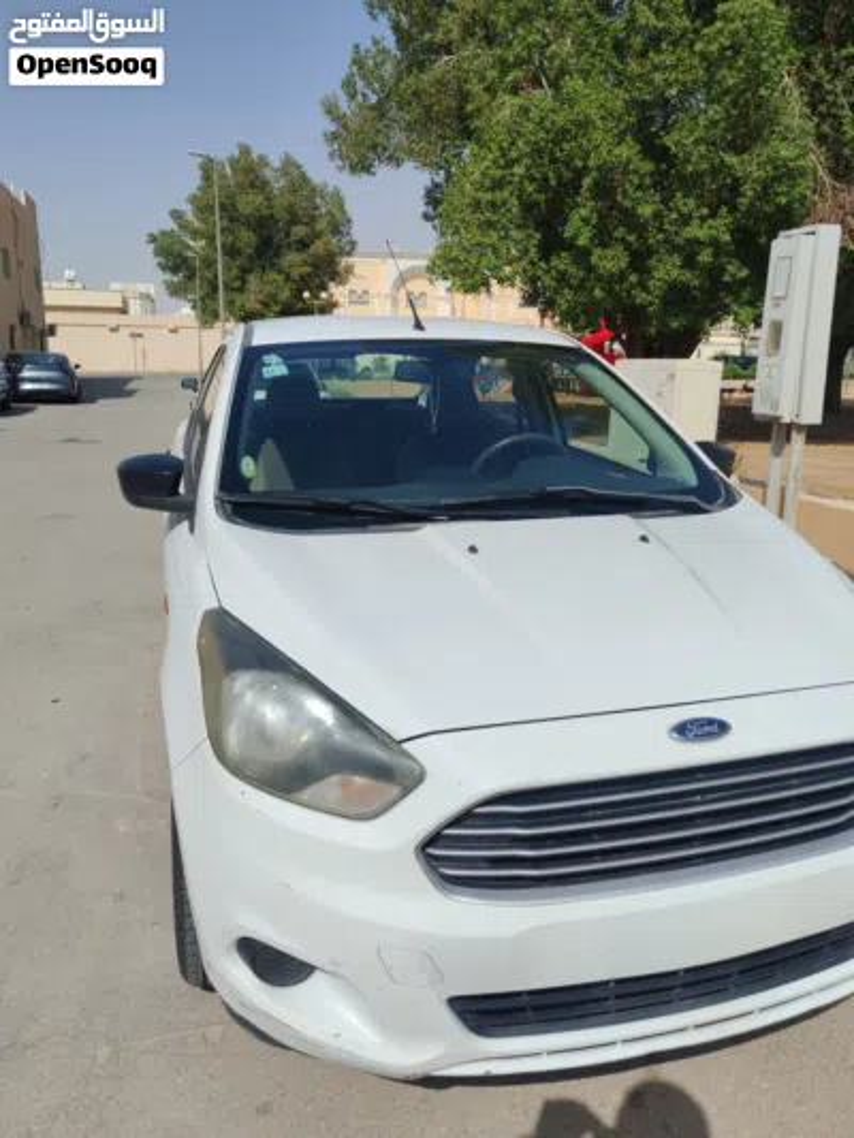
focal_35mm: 27
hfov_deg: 51.4
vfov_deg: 65.3
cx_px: 427
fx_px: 888
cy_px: 569
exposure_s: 1/3700
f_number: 1.95
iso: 50
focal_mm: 5.52
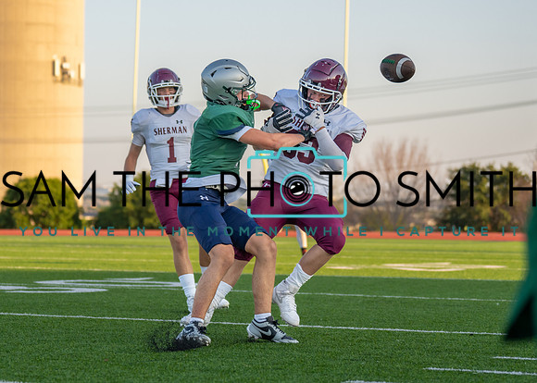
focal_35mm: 119
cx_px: 196
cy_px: 176
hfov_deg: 16.8
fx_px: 1810
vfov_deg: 12.1
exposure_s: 1/1250
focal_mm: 72
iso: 160
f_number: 2.8
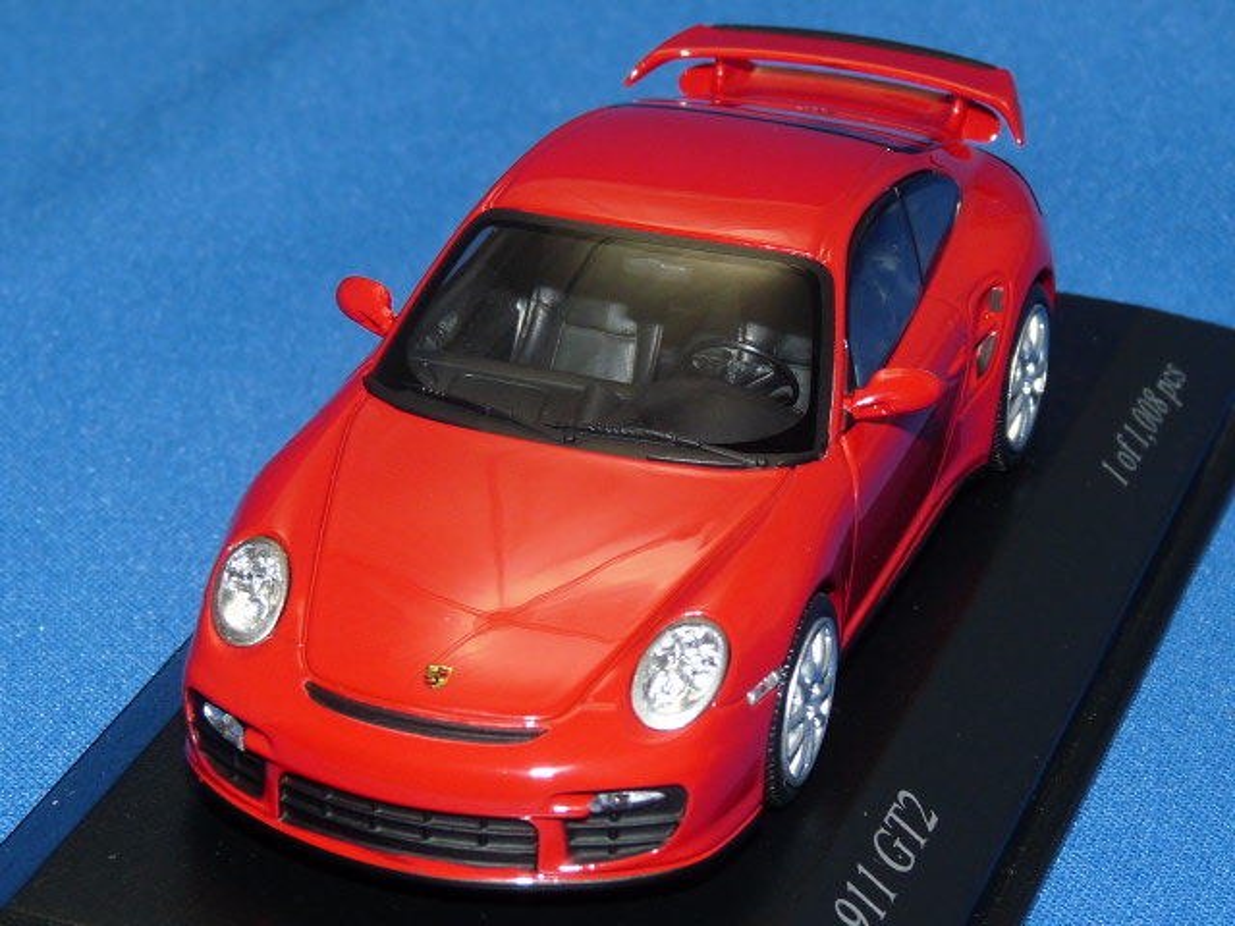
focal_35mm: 123
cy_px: 463
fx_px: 4388
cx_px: 618
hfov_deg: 16.0
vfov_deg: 12.0
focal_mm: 12.4
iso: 100
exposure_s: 1/40
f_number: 4
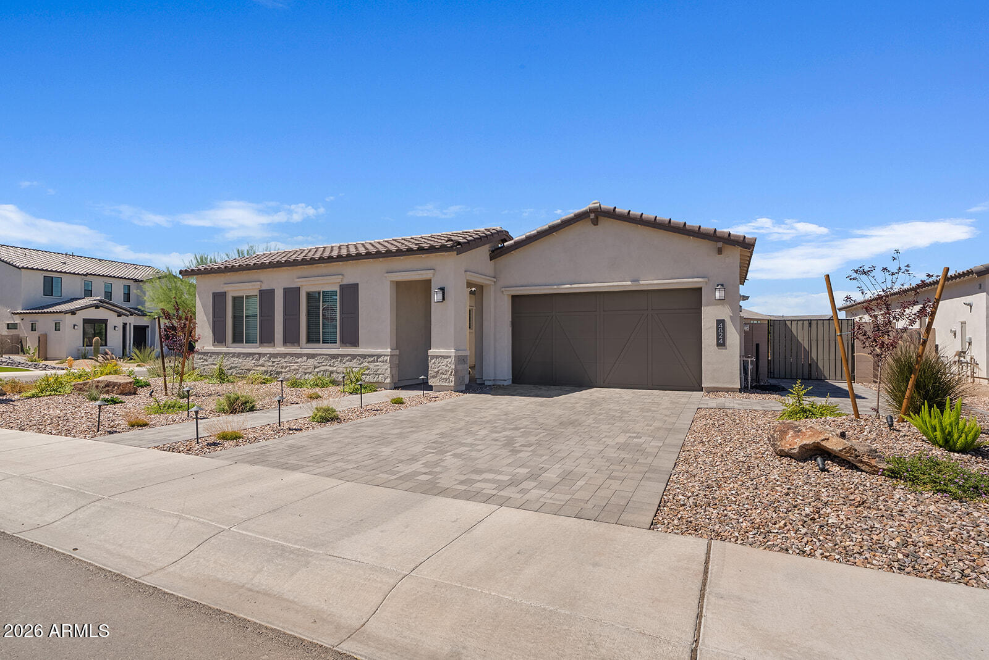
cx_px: 494
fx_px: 495
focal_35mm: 18
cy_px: 330
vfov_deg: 67.5
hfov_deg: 90.0
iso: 100
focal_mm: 18
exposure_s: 1/125
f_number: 8
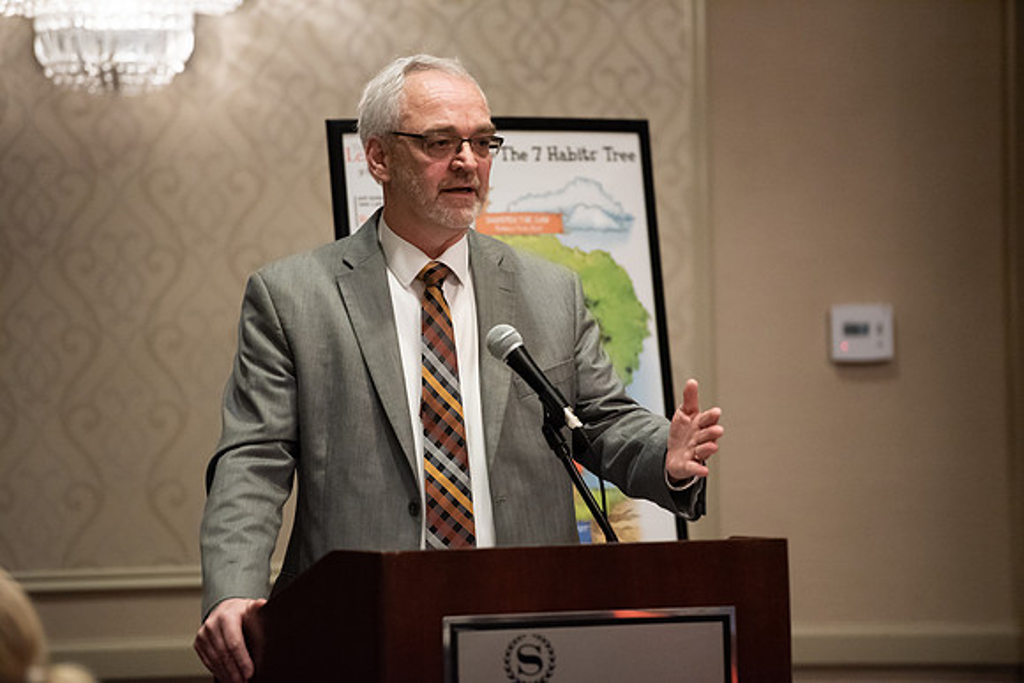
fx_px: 5690
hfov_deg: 10.3
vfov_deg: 6.9
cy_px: 342
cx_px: 512
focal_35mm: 200
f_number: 3.2
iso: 5000
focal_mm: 200
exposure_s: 1/200
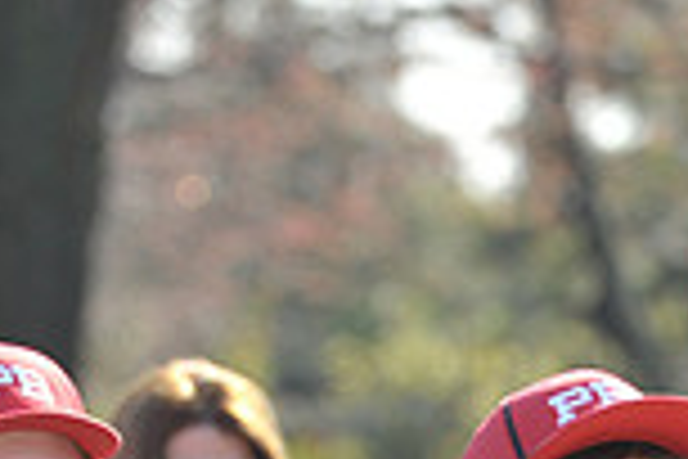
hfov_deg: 2.7
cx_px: 1084
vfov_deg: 1.8
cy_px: 828
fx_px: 14447
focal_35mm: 756
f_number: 7.1
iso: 400
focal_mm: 200
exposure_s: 1/320
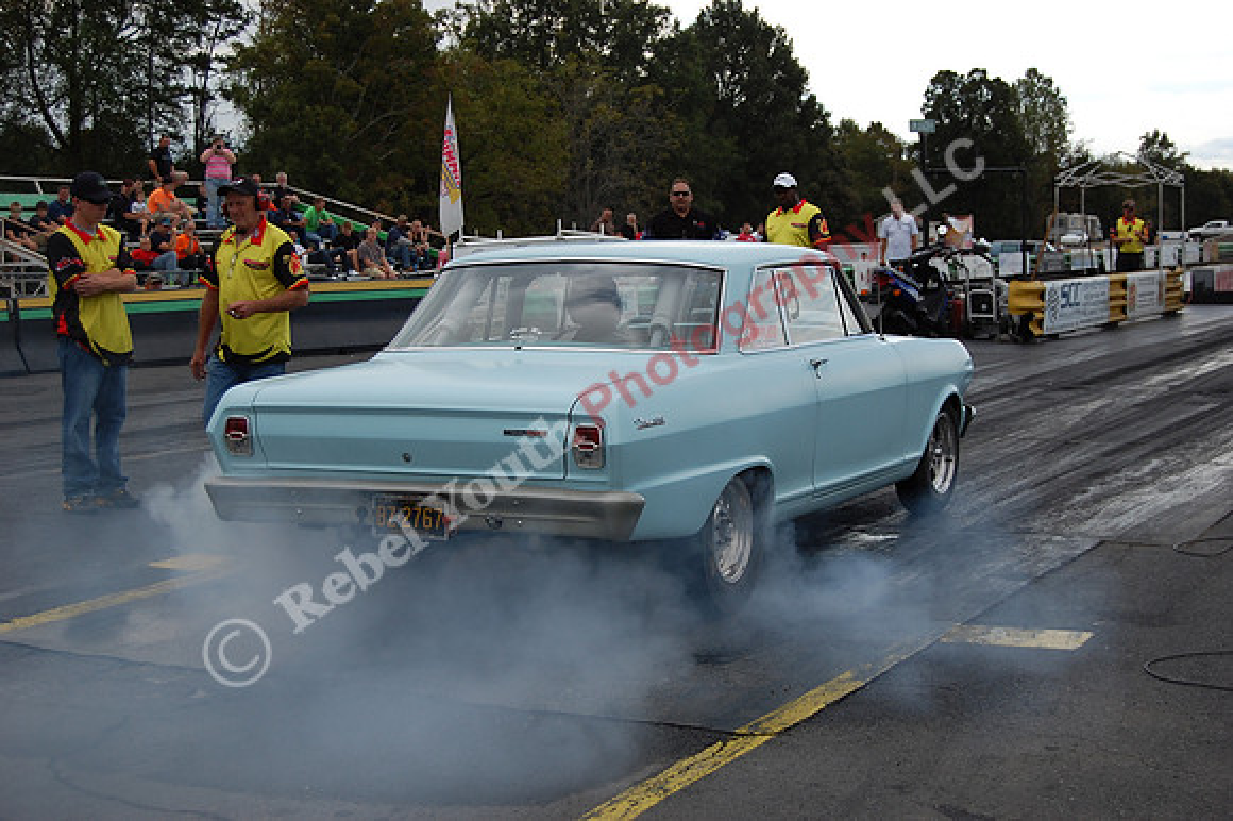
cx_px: 616
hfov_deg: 33.4
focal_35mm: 60
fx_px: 2054
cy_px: 410
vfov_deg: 22.6
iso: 200
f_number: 5
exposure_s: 1/1000
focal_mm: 40
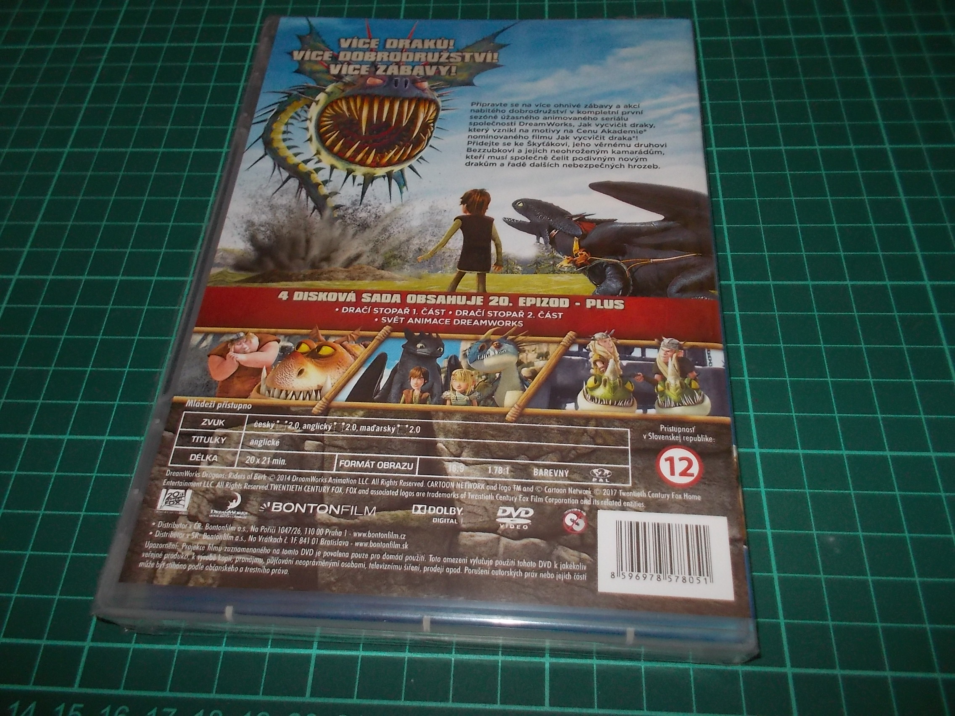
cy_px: 358
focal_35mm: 29
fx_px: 800
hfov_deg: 61.7
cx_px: 478
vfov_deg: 48.2
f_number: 3.3
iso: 200
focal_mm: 4.1
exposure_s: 1/30
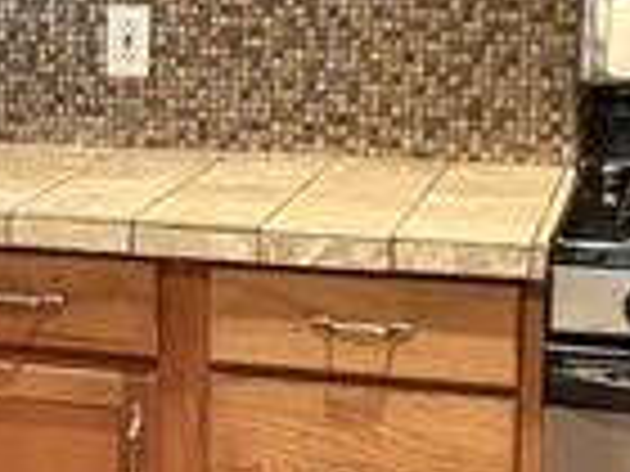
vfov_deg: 11.9
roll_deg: +0.0
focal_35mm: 124
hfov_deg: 15.5
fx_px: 2257
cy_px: 108
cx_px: -47
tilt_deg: -7.4
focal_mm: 5.96
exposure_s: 1/40
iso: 400
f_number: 1.6
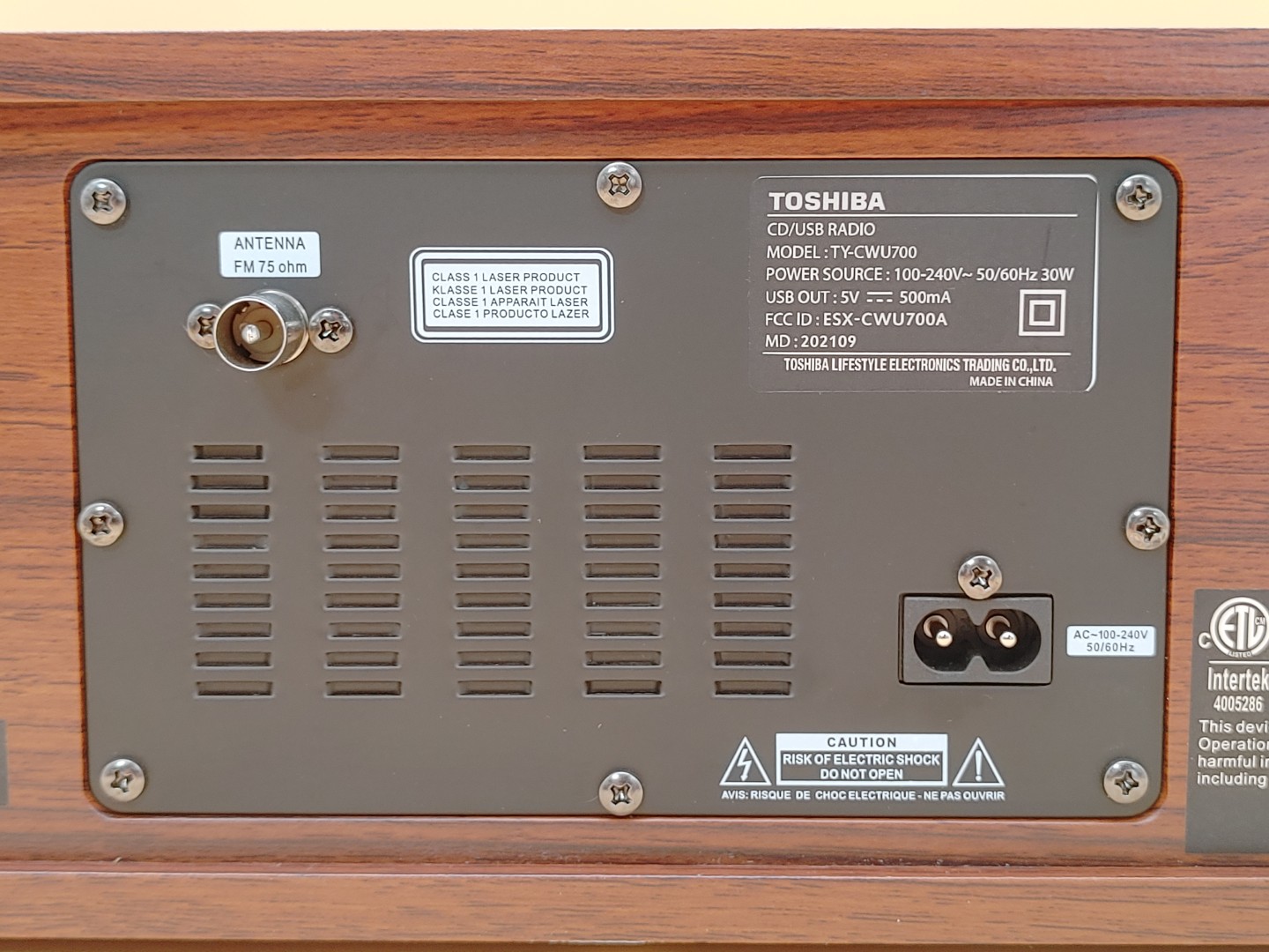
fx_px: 1906
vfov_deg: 28.0
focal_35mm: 52
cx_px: 634
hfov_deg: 36.8
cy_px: 476
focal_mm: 4.36
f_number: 1.8
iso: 100
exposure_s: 1/49
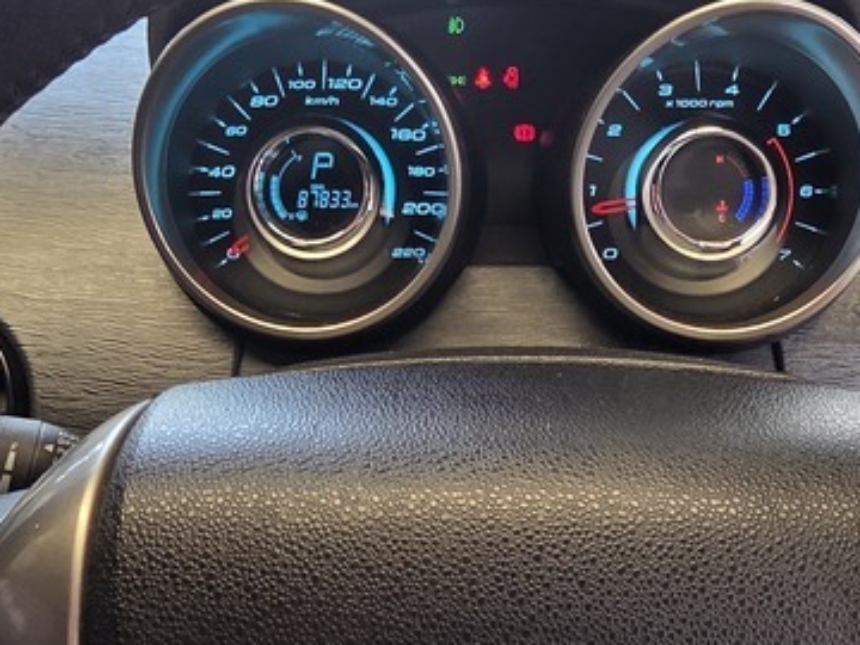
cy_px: 239
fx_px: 919
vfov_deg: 38.4
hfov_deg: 50.0
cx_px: 483
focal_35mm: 37
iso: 80
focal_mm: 2.2
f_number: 2.2
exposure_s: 1/50
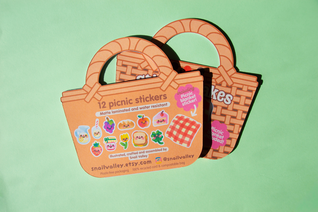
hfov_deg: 57.3
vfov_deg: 39.9
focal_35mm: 33
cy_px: 106
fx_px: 291
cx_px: 159
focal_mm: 22
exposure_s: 1/1000
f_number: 4
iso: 100
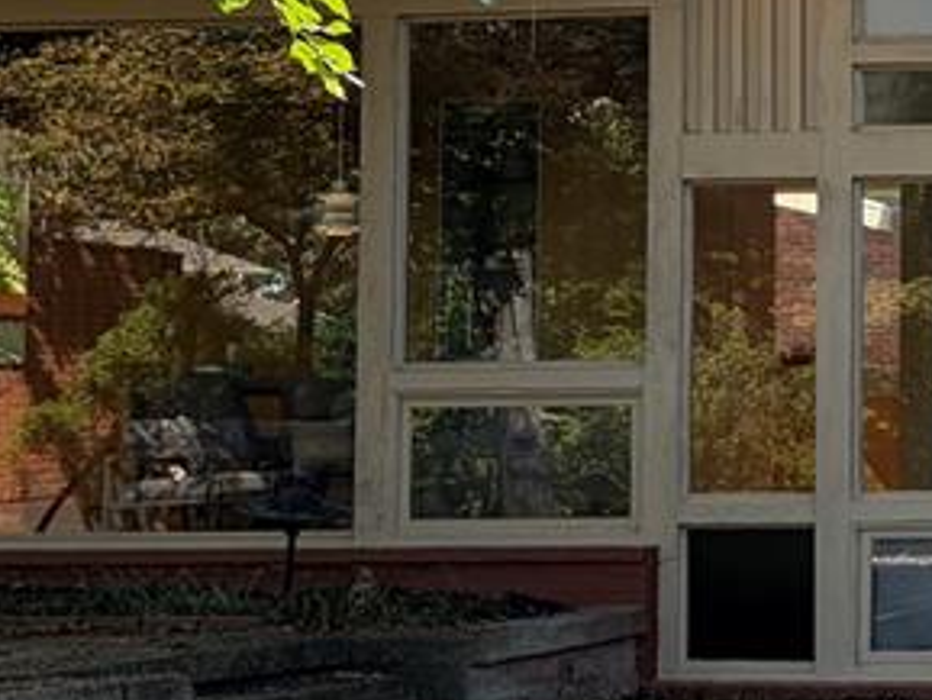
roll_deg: +2.0
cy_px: 277
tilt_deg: +2.8
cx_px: 1538
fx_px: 2478
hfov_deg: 18.1
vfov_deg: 16.1
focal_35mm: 92
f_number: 1.6
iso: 50
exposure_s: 1/266
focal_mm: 5.96
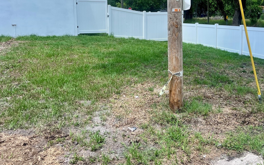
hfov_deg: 51.3
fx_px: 273
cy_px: 41
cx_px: 156
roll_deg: +0.5
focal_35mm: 38
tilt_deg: -5.2
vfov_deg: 32.9
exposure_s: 1/1698
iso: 50
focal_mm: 5.7
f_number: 1.5
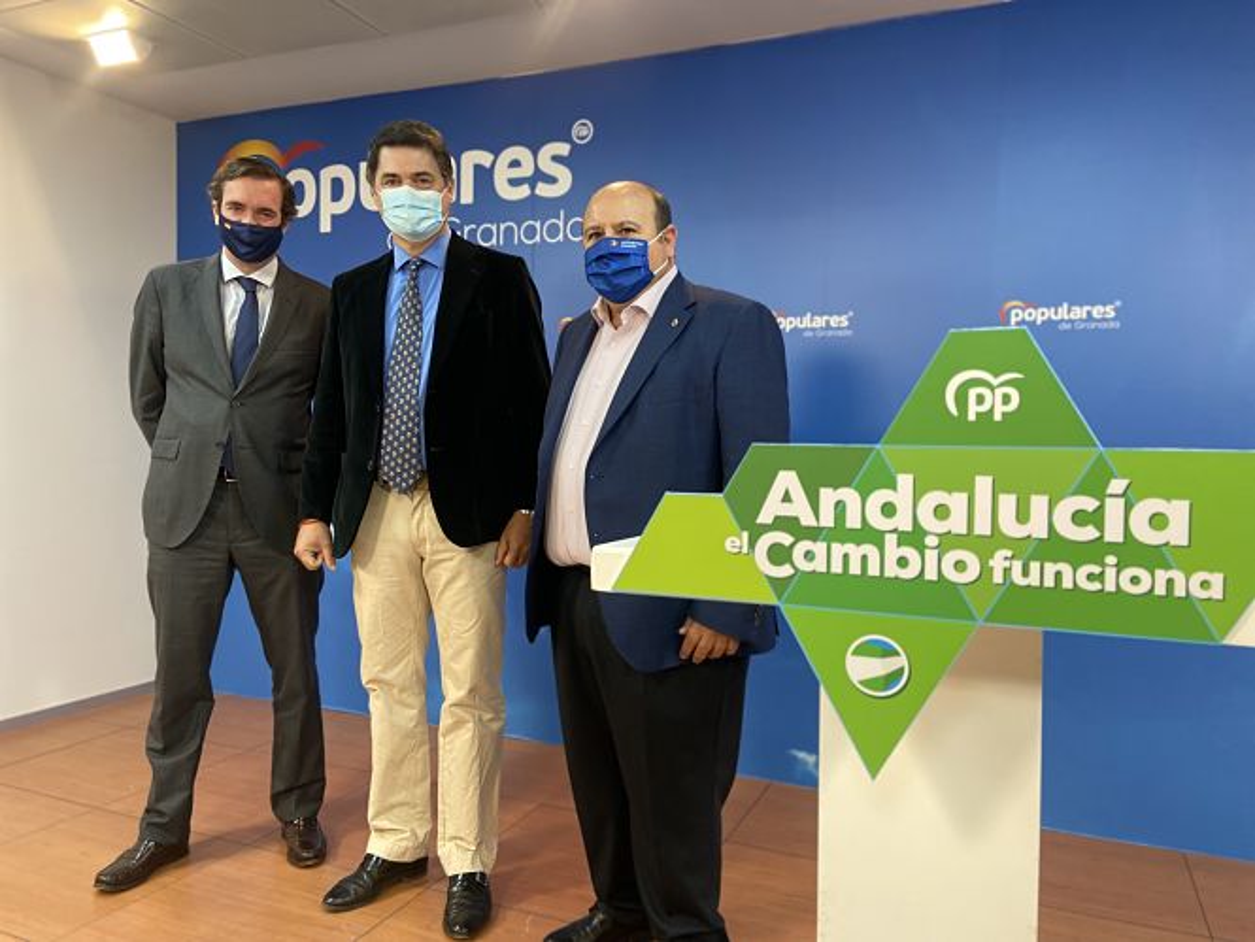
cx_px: 628
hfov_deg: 67.3
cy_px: 471
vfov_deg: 53.1
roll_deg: -1.4
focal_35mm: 26
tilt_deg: -1.8
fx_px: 943
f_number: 1.8
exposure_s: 1/100
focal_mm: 4.25
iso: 125
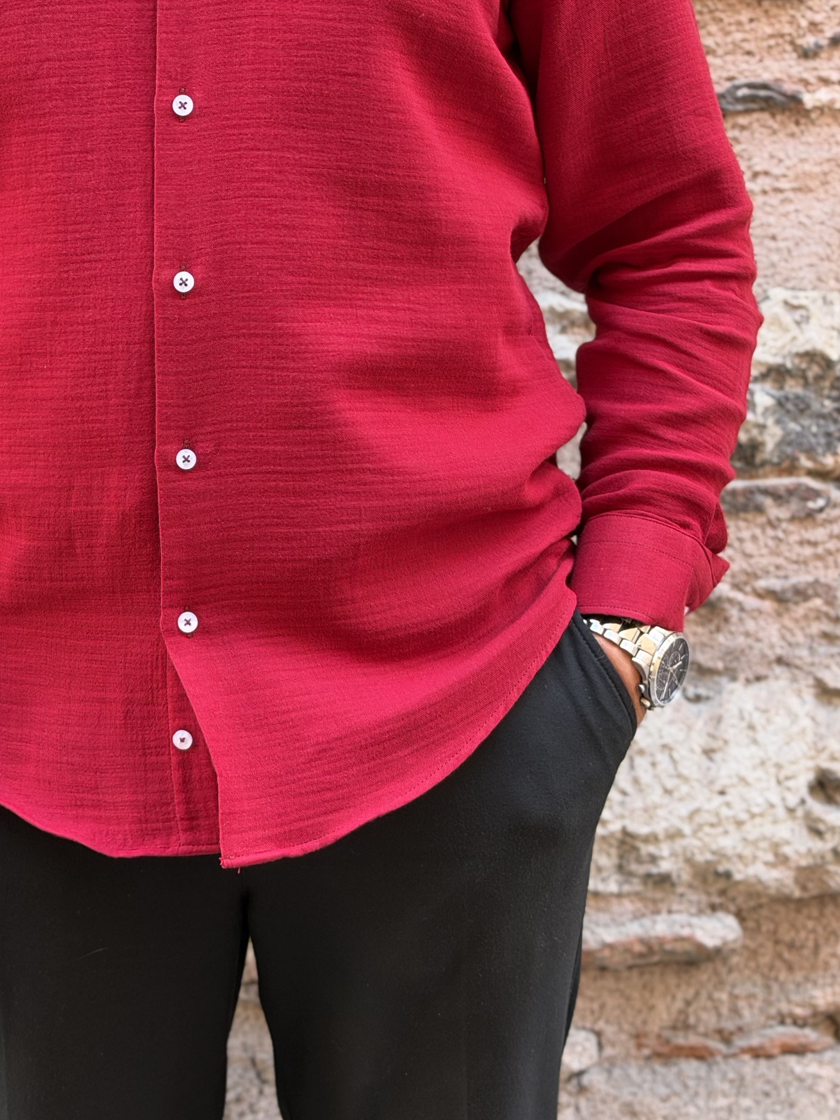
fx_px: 2491
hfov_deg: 19.0
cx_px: 225
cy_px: 387
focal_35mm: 77
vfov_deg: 25.2
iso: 100
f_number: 1.78
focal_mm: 6.76
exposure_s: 1/80
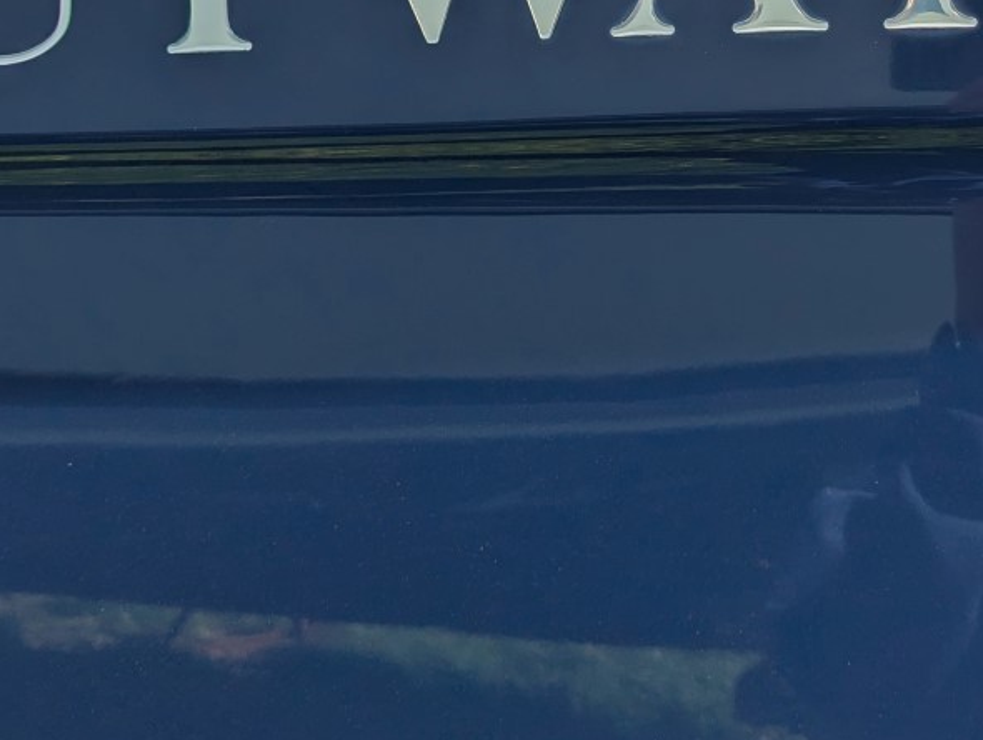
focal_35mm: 61
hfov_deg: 31.3
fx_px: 1734
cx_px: 688
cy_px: -74
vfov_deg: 22.7
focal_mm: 6.81
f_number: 1.85
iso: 41
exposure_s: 1/2096
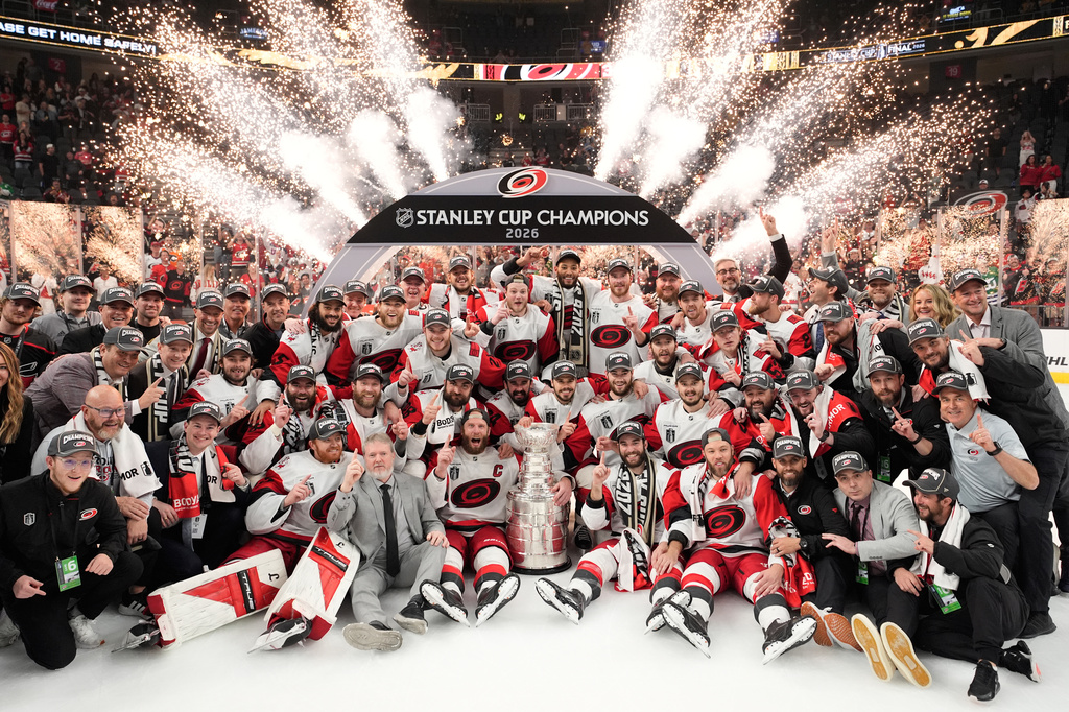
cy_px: 356
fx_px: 831
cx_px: 534
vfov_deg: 46.4
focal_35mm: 28
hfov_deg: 65.5
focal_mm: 28
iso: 3200
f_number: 3.2
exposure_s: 1/1600
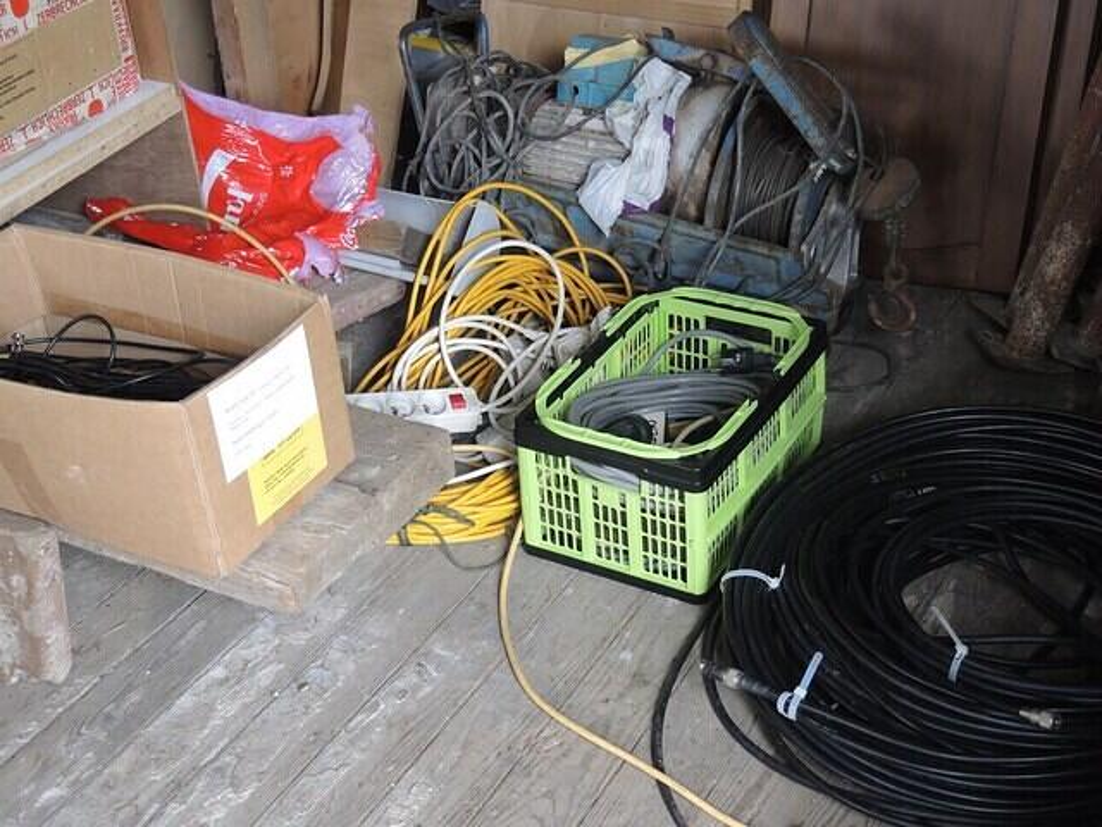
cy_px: 414
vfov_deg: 29.1
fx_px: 1592
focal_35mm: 50
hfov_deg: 38.2
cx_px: 551
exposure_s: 1/50
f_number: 2.8
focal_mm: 11
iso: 320
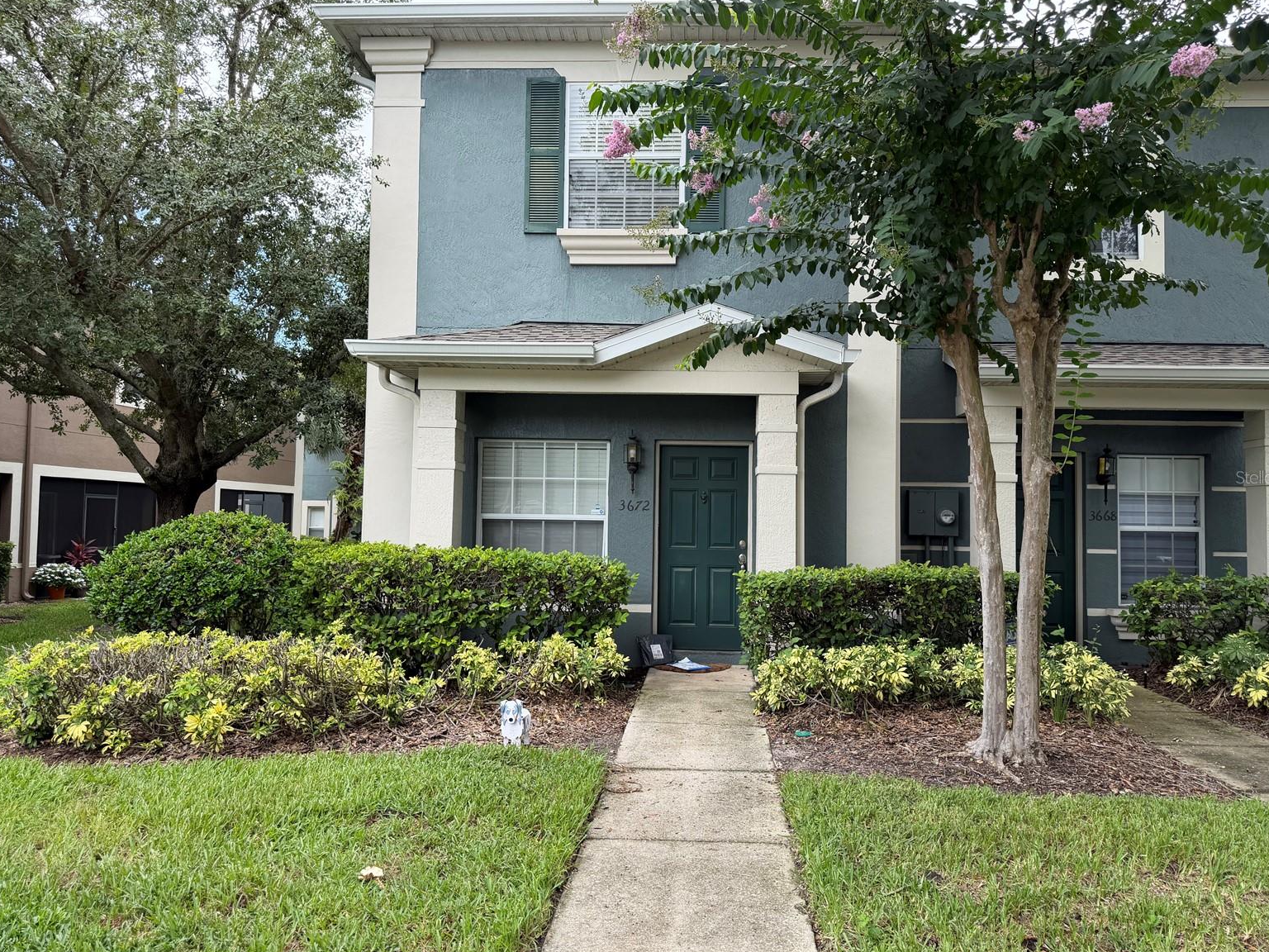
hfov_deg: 69.4
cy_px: 477
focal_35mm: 25
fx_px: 916
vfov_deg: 54.9
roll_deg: -0.2
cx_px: 653
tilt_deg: +3.1
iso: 100
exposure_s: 1/1075
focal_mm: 6.76
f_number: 1.78
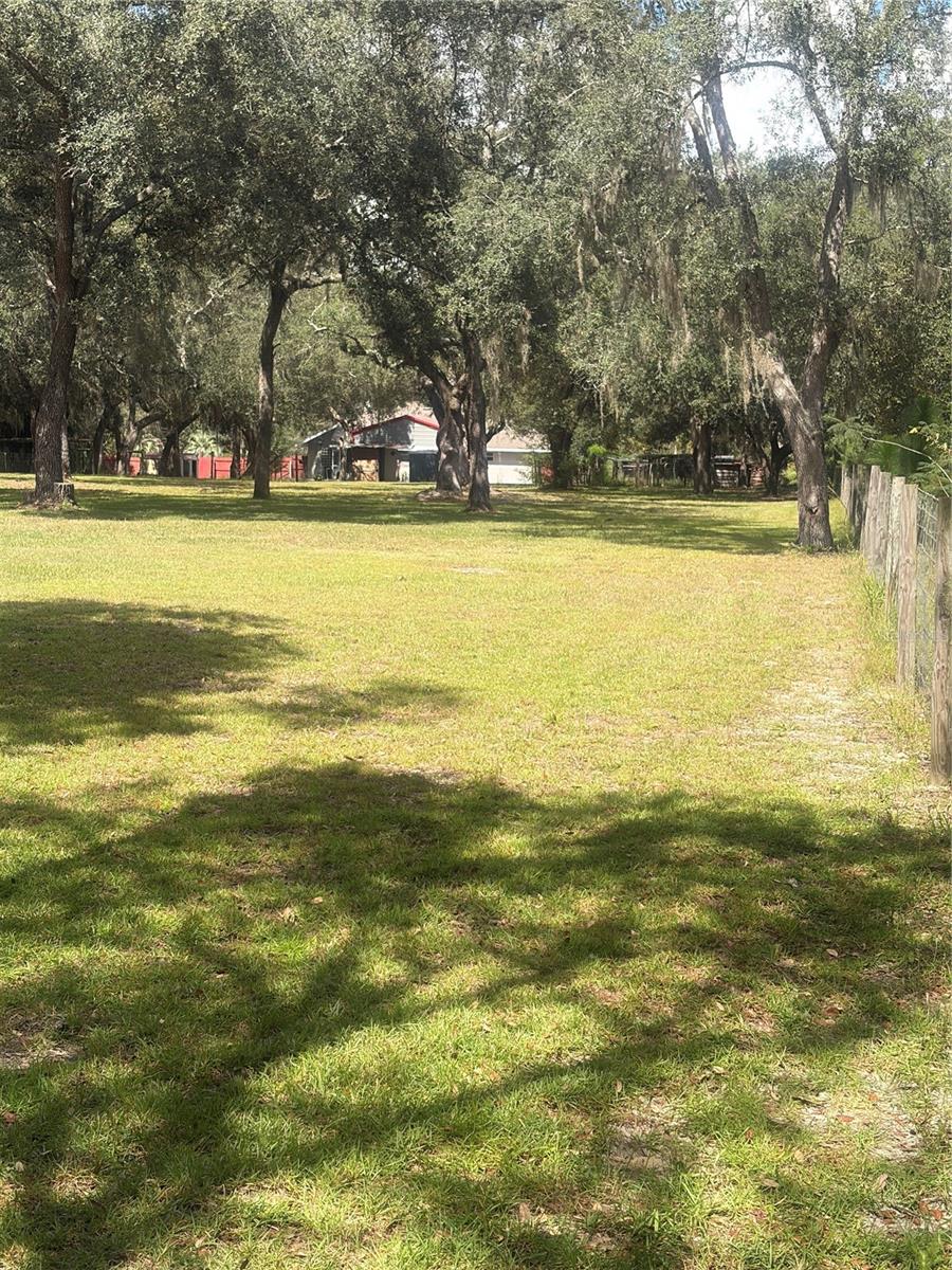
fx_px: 1907
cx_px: 476
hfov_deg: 28.0
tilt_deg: -4.4
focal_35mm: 52
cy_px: 635
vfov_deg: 36.8
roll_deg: -0.5
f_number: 1.6
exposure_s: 1/1553
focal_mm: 5.96
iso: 32
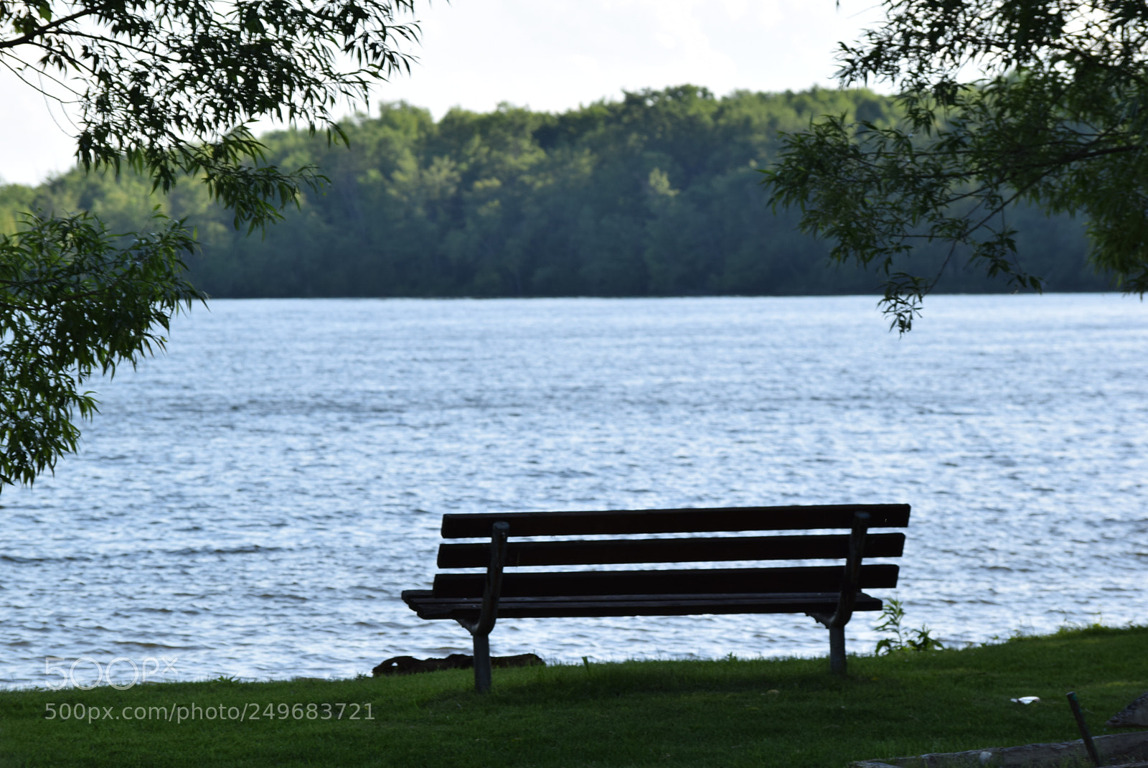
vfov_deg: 8.7
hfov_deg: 13.0
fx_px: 5027
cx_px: 574
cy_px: 384
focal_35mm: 158
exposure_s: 1/160
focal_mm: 105
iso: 100
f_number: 8
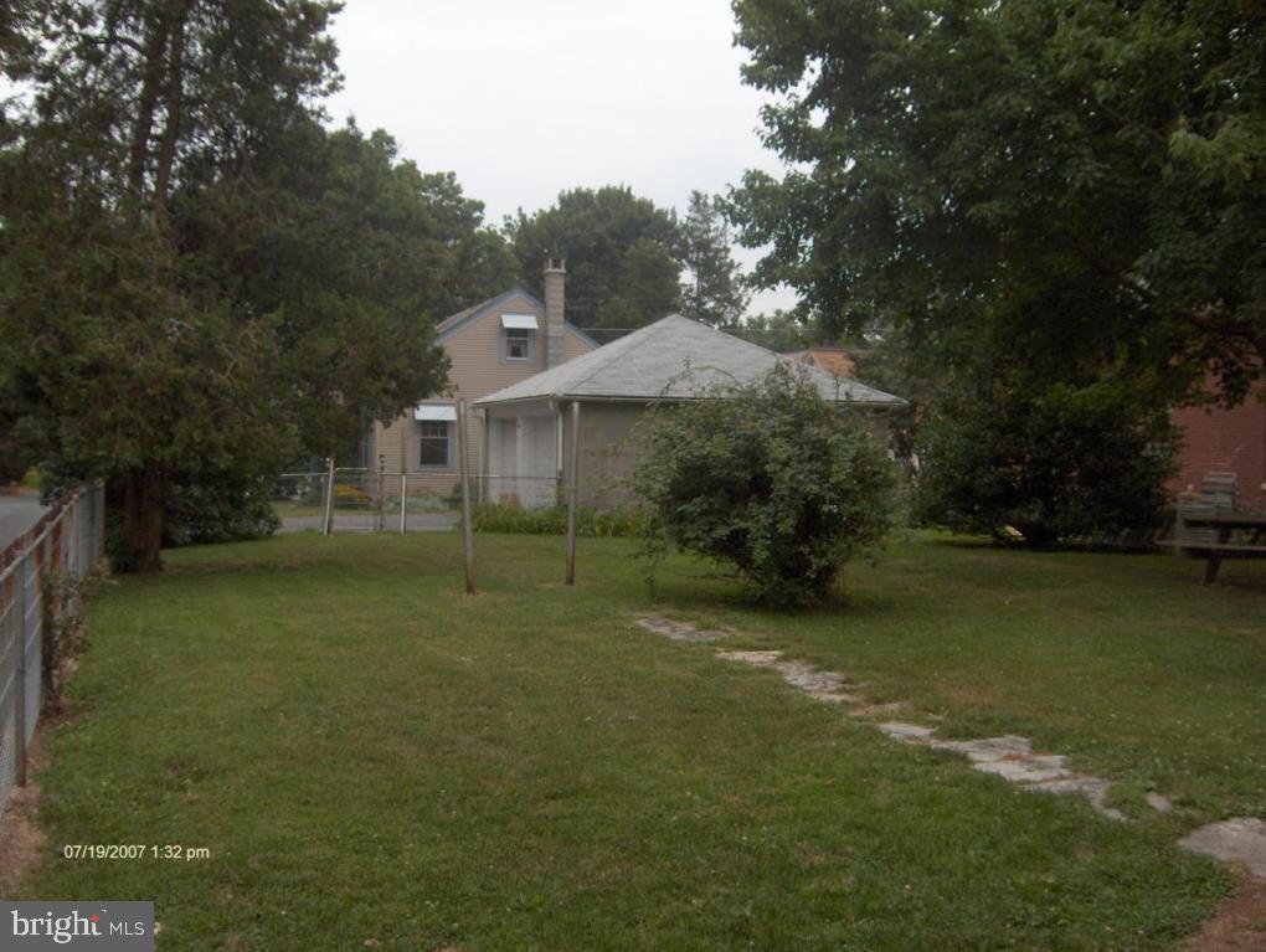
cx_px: 633
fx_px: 1428
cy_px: 476
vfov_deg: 36.9
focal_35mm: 39
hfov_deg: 47.8
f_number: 2.8
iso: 100
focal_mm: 8
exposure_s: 1/526
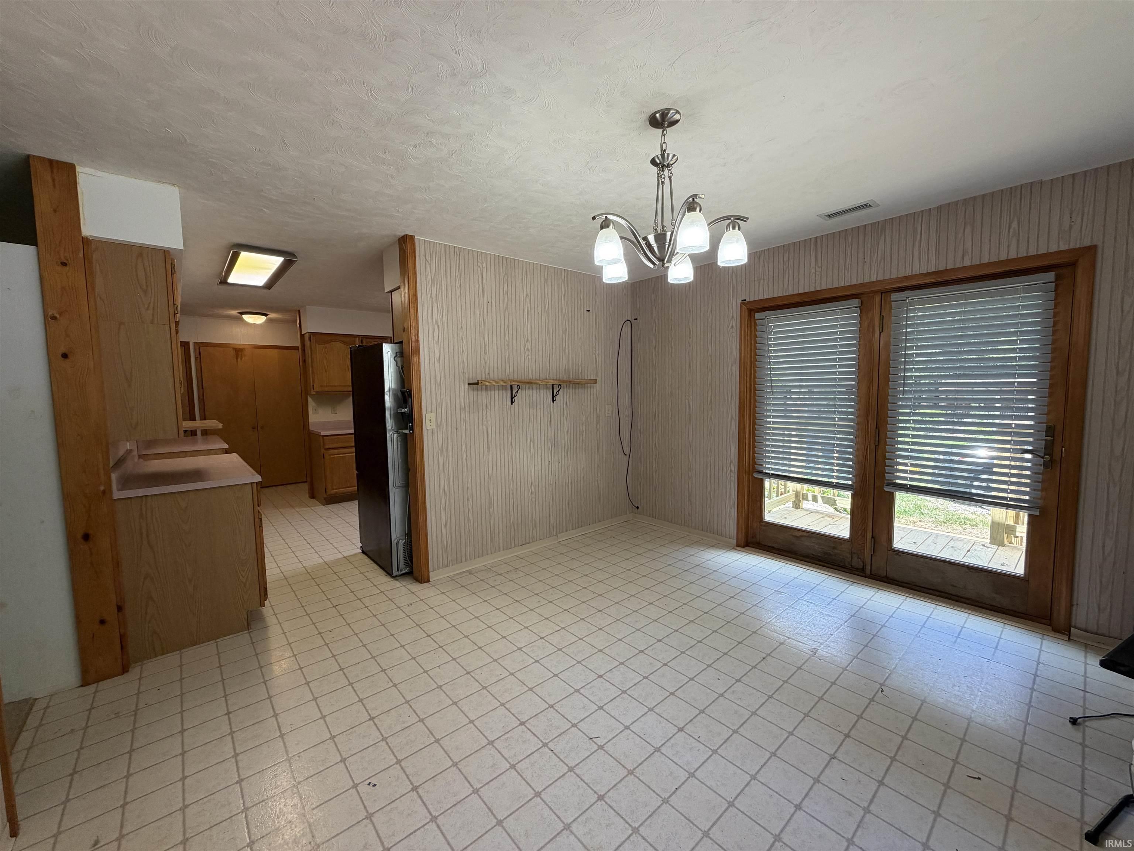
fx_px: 459
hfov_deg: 102.1
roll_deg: +1.0
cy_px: 426
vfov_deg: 85.7
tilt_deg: -5.0
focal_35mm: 14
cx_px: 567
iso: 125
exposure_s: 1/120
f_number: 2.2
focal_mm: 2.22
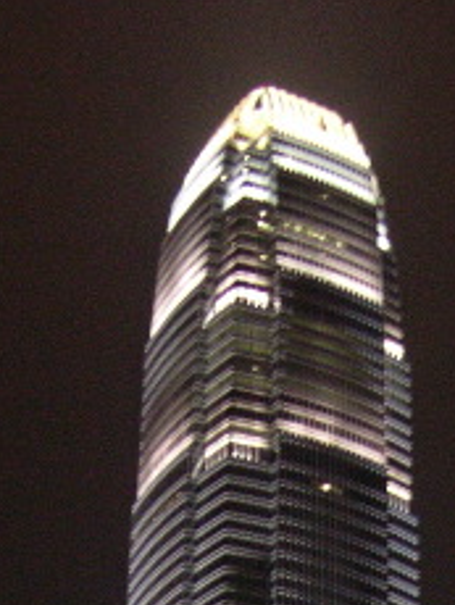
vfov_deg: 13.6
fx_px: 2309
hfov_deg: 11.2
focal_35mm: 132
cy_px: 1021
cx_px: 402
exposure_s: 1/7.1
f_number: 2.8
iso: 400
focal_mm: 8
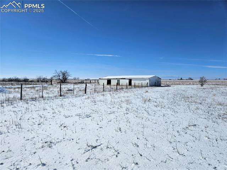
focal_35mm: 23
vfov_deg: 58.8
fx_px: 151
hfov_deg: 74.0
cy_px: 85
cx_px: 114
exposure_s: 1/7630
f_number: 1.8
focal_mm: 5.4
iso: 25
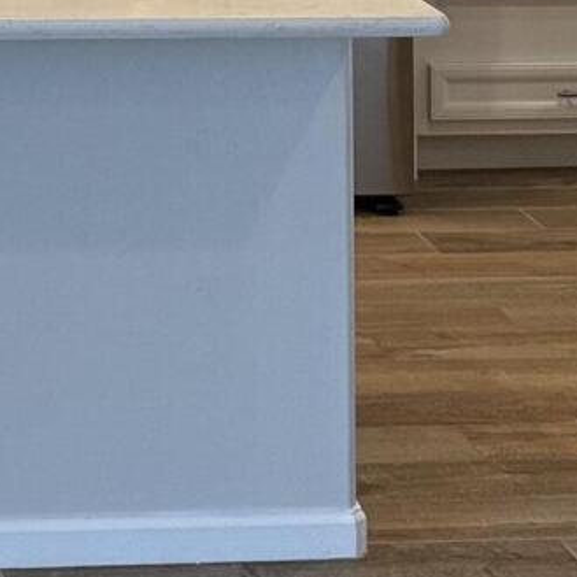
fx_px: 2433
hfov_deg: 12.7
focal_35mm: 129
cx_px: -340
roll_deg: +0.2
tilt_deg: +0.3
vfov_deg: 12.3
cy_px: -477
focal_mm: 6.76
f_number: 1.78
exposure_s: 1/166
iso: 200
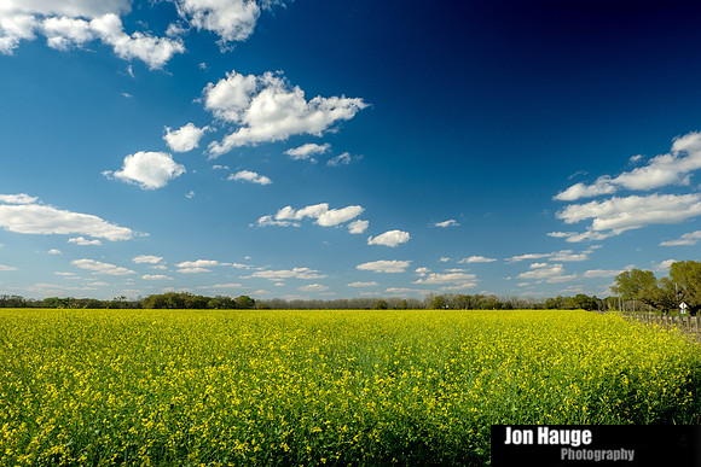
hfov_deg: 65.7
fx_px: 543
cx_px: 350
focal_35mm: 28
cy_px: 234
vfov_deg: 46.6
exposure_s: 1/200
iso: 200
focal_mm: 18
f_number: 10
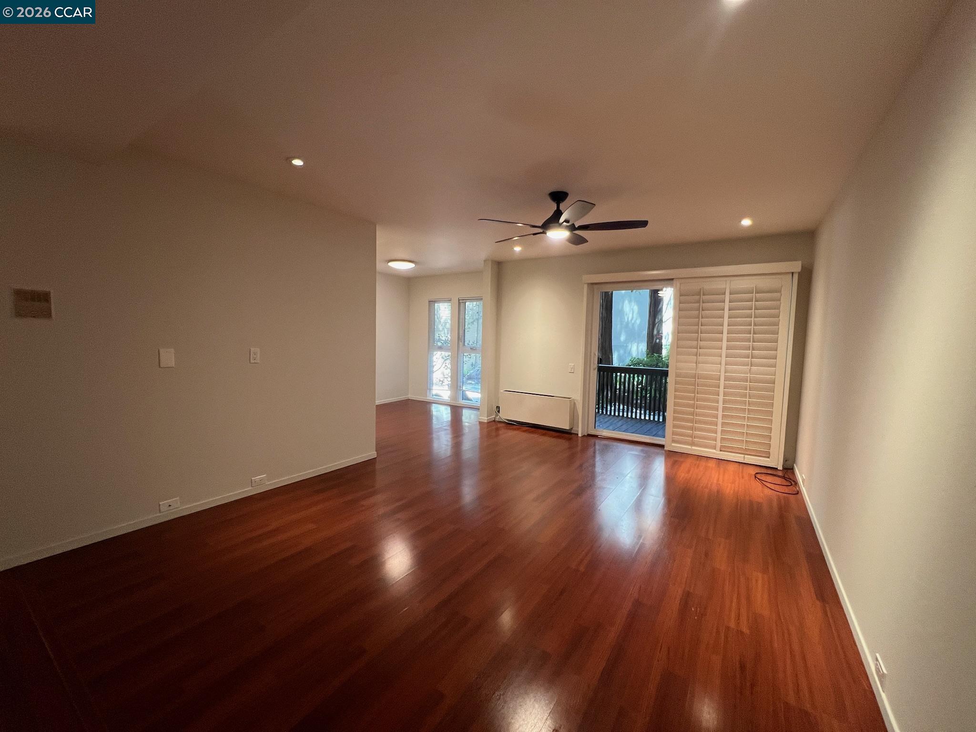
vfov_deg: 89.9
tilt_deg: -5.1
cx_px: 488
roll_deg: -1.0
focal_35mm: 13
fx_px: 367
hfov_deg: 106.2
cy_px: 366
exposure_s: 1/60
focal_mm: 1.57
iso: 200
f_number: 1.8
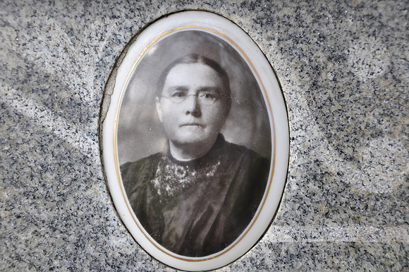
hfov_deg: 27.0
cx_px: 204
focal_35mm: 75
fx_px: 851
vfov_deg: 18.1
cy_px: 136
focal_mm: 50
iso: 400
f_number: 5.6
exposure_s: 1/125
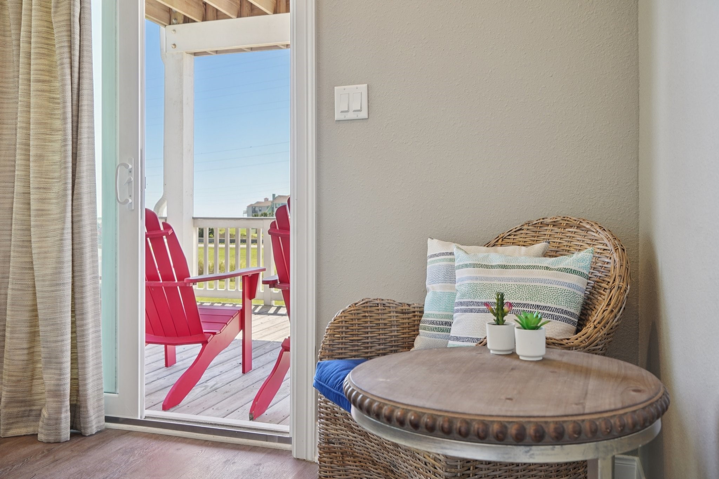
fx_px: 599
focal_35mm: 30
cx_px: 360
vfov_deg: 43.6
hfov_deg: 61.9
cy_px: 240
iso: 500
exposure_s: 1/60
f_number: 8
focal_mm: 30
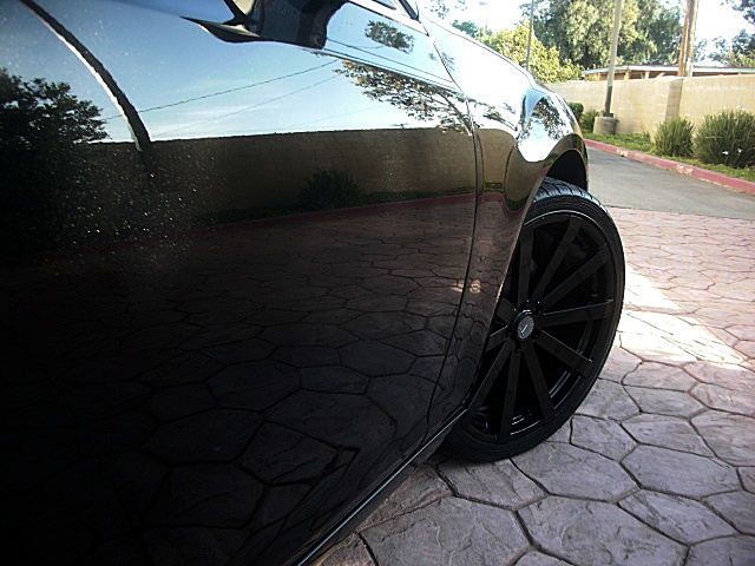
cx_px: 378
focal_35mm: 36
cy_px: 283
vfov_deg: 39.7
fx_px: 785
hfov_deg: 51.4
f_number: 2.8
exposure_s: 1/80
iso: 50
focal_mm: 6.3
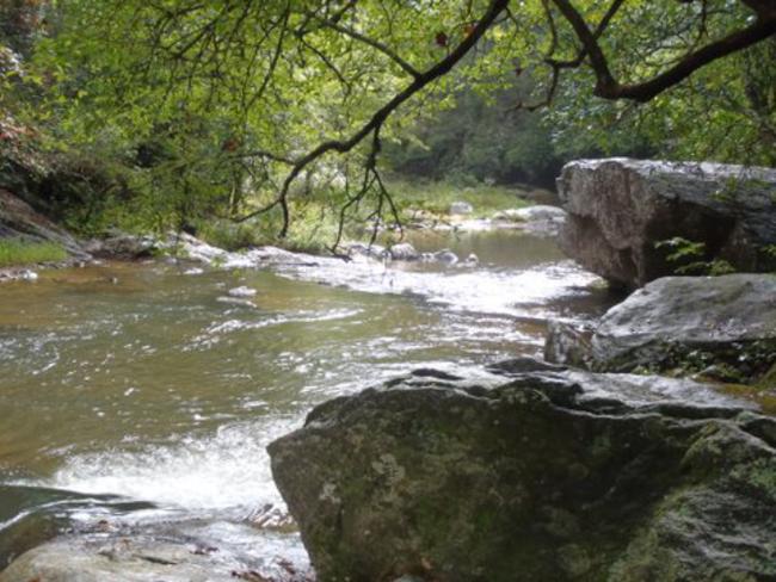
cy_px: 291
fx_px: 852
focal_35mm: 38
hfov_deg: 49.0
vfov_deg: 37.7
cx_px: 388
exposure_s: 1/40
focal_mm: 6.83
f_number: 4.6
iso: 80
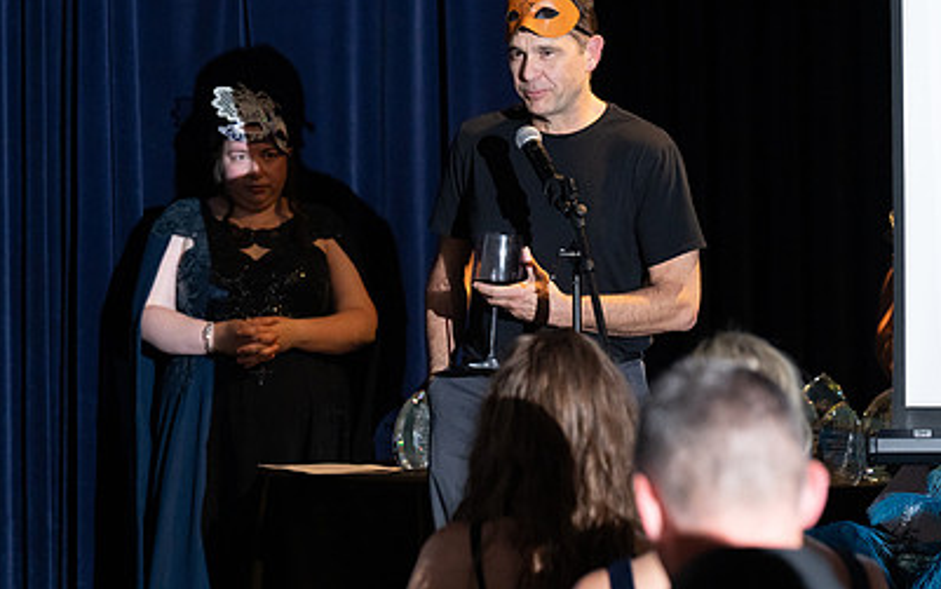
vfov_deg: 5.9
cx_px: 580
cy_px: 294
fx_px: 5670
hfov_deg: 9.5
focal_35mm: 221
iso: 2500
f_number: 5
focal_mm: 150
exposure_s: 1/200
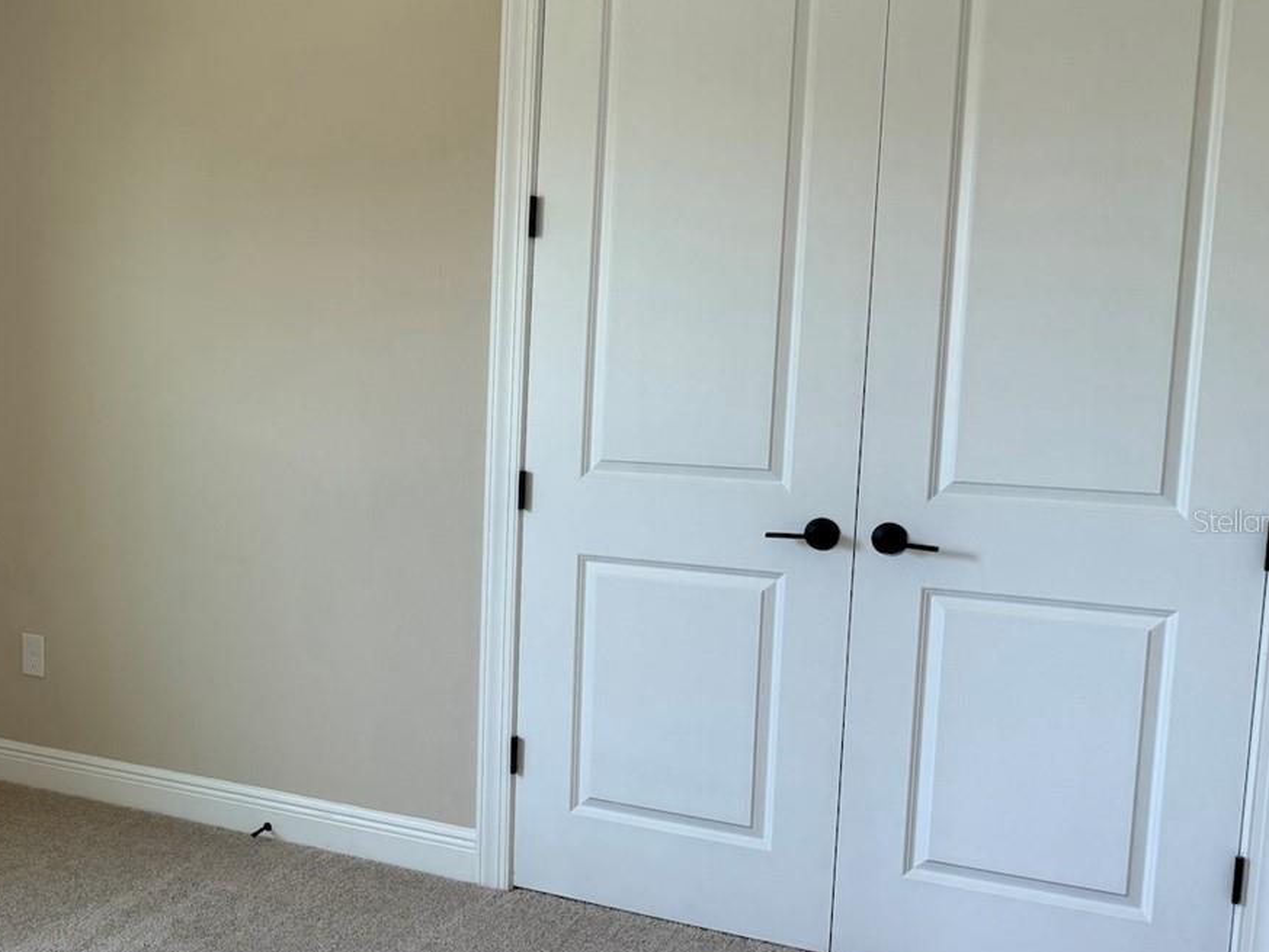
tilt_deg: -8.0
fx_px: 1613
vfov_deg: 32.9
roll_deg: +0.1
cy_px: 520
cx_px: 167
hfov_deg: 40.2
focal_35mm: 44
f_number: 1.78
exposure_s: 1/120
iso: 125
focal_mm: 6.76
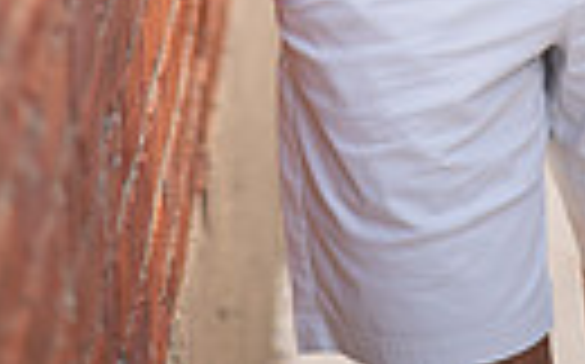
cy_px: -643
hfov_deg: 7.0
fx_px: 4795
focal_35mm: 301
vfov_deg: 4.2
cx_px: 405
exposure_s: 1/125
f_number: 1.8
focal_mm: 85
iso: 100
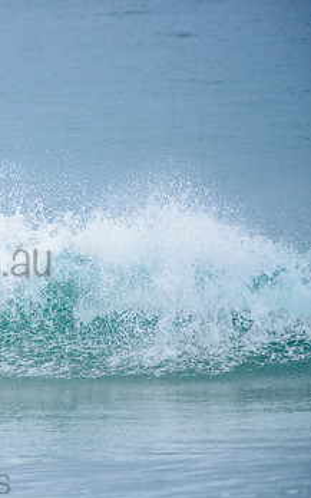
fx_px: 11075
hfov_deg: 1.6
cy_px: 243
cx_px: -100
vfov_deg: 2.6
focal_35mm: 817
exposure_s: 1/2000
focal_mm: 480
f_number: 5.6
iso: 720
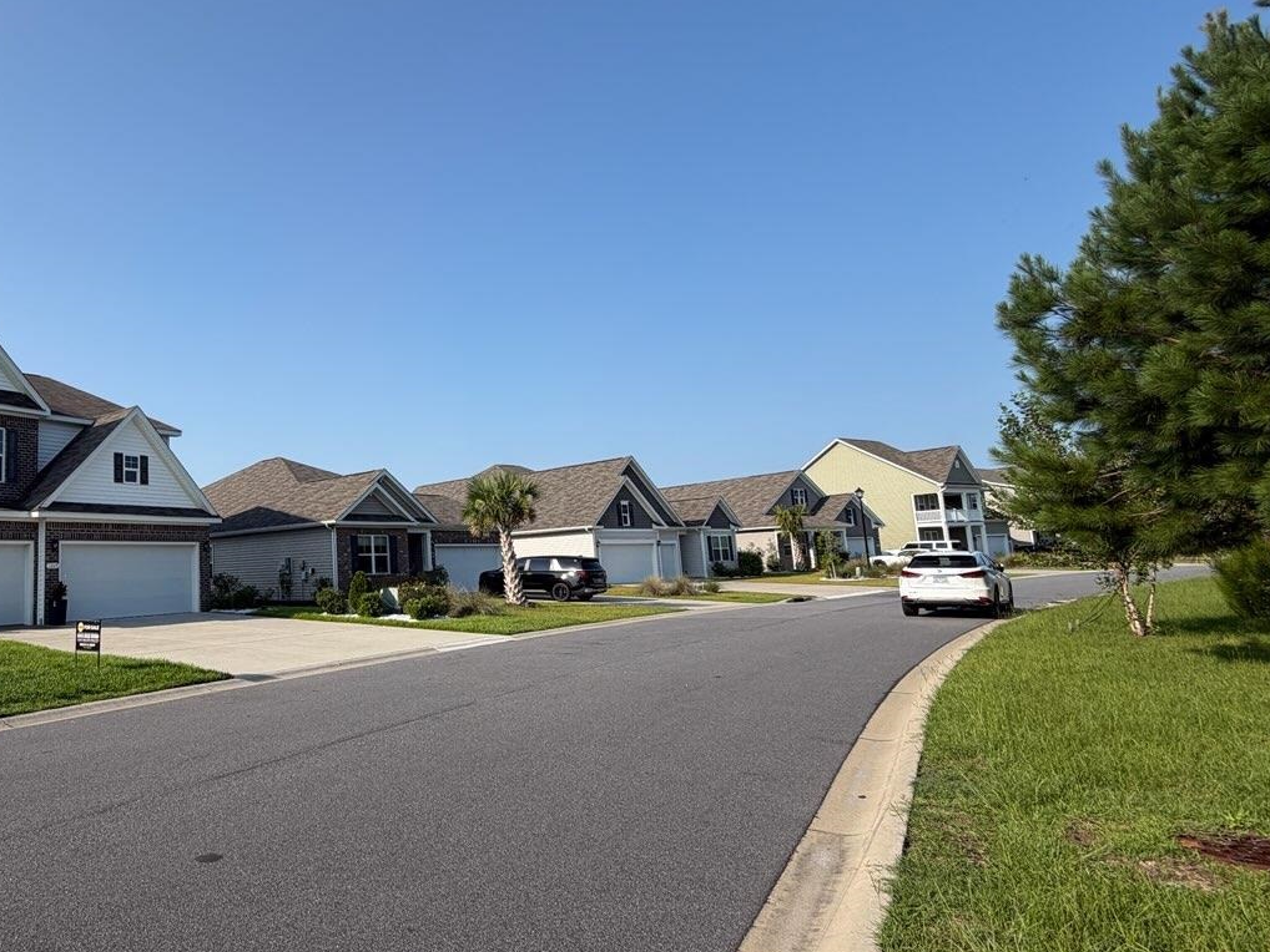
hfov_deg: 70.7
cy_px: 461
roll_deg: +2.9
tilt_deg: +9.2
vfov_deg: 61.1
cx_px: 303
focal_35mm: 22
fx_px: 807
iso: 20
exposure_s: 1/914
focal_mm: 2.22
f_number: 2.2
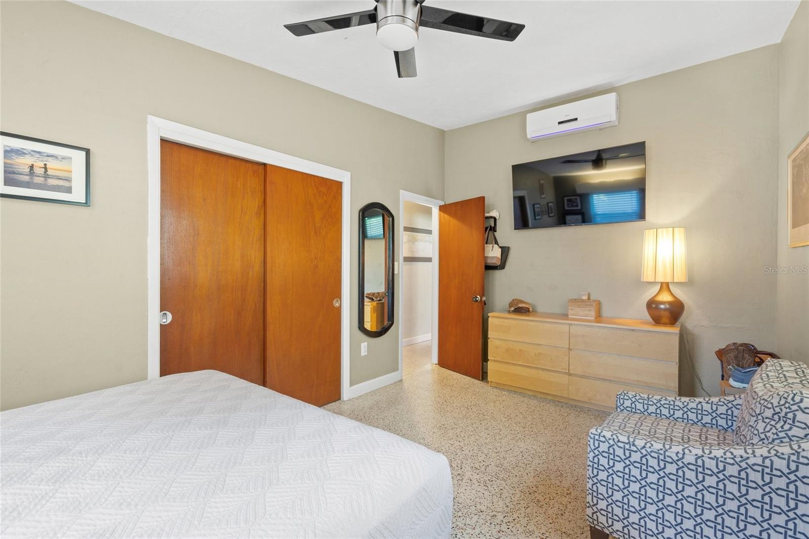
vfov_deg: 73.7
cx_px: 404
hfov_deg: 96.7
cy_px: 270
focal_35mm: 16
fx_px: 359
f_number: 6.3
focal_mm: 16
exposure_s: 2.5
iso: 250
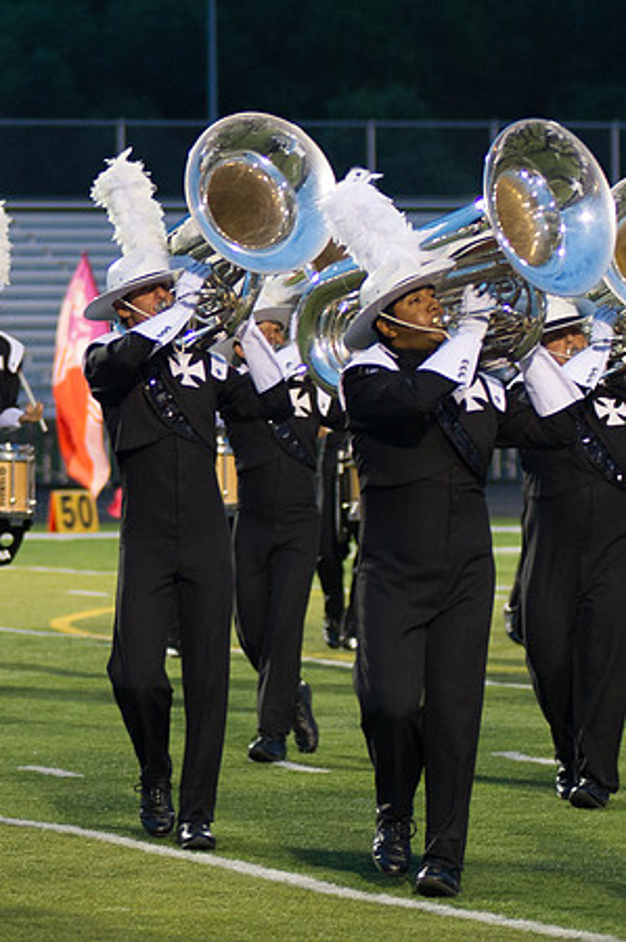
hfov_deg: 5.5
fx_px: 6454
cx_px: -157
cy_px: 280
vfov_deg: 8.3
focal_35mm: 247
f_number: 2.8
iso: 2000
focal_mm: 100
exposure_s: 1/160
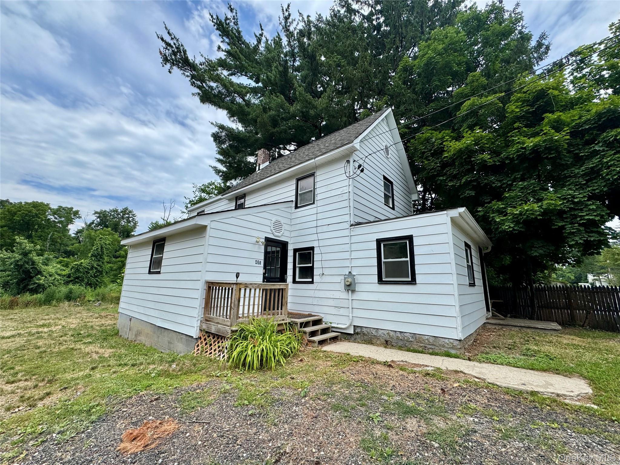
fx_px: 251
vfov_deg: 85.7
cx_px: 310
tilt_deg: +12.4
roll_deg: -0.4
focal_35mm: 14
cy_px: 232
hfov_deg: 102.1
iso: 50
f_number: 2.2
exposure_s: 1/2028
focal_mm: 2.22
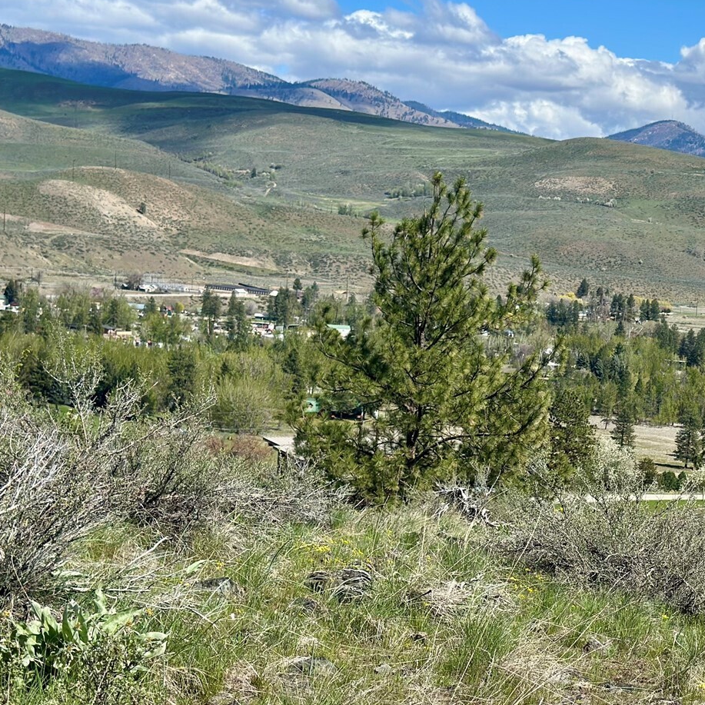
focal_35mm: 74
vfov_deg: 23.3
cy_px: 453
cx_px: 597
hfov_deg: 22.9
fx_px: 1705
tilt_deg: -6.7
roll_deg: -3.2
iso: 100
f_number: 1.78
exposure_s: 1/4566
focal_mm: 6.86
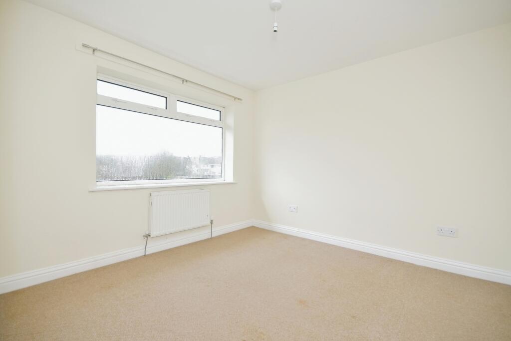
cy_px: 170
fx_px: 213
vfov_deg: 77.3
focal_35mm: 15
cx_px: 256
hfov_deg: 100.4
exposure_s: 1/200
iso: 400
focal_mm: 10
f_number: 8
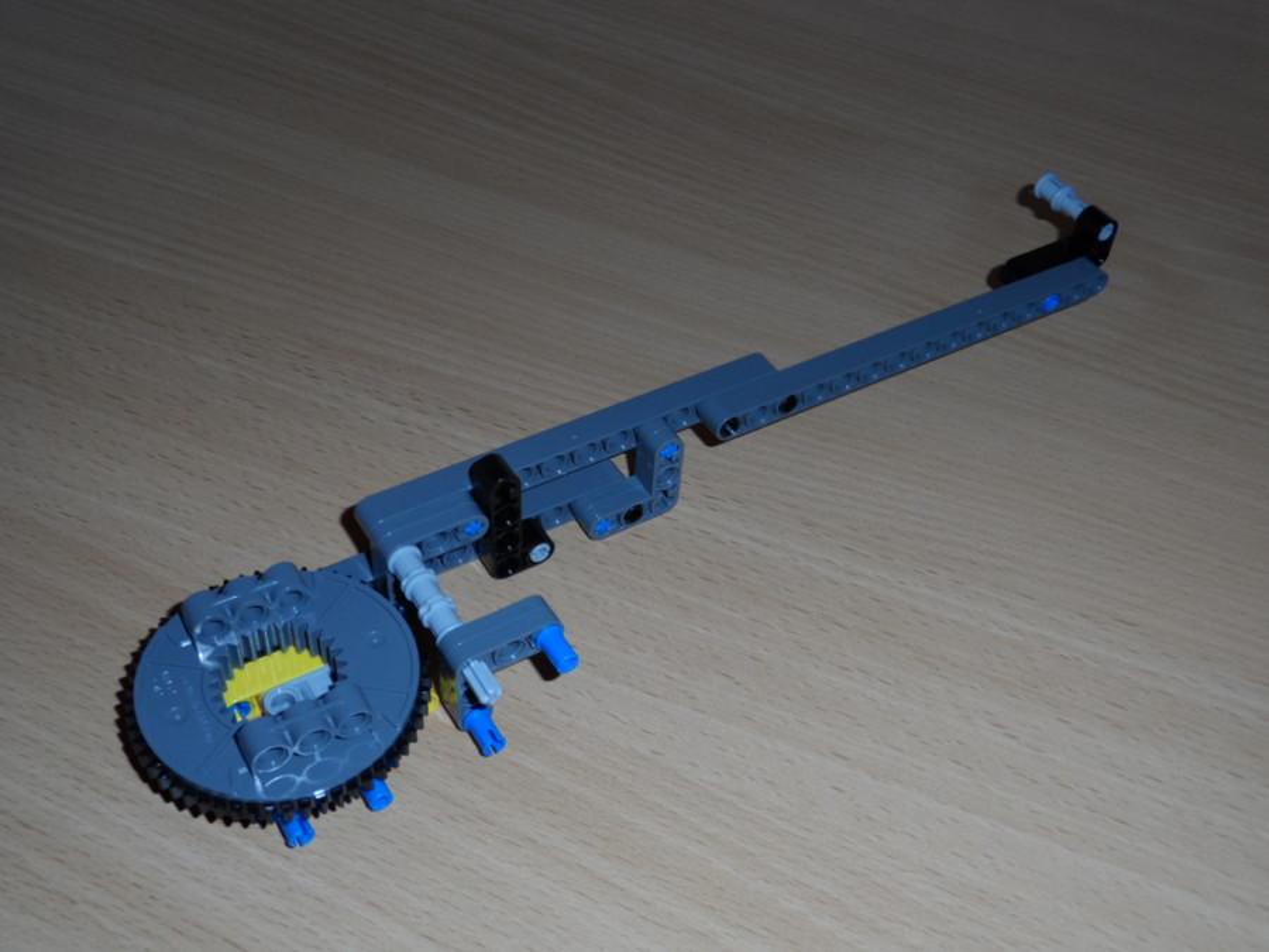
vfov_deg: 35.1
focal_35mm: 41
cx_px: 634
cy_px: 476
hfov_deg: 45.8
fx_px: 1503
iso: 100
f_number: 3.7
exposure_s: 1/45
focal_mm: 6.8
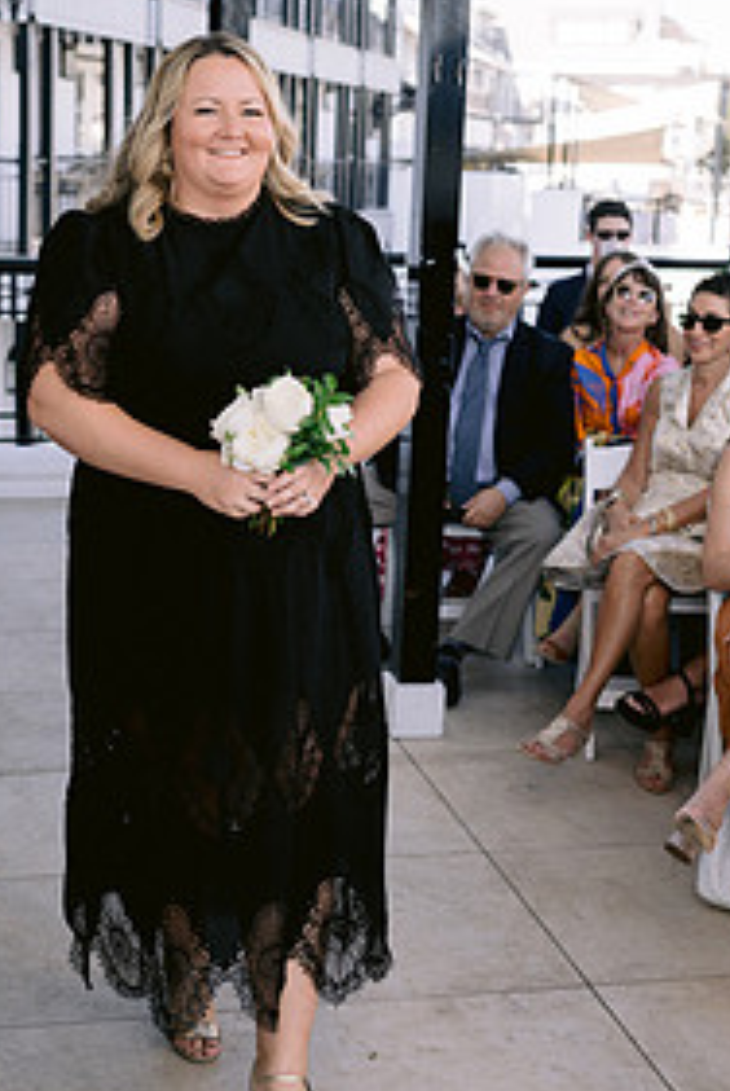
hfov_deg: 24.1
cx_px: 249
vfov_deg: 35.6
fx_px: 1699
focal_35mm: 56
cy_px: 485
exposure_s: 1/800
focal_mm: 35
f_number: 2.8
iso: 200
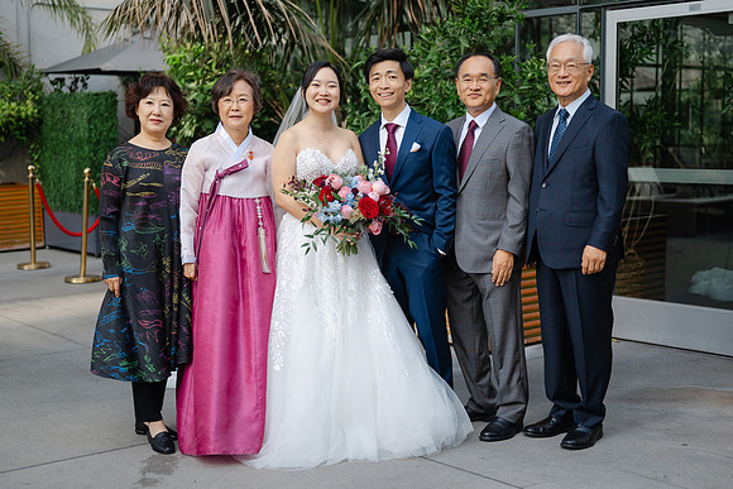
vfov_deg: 26.4
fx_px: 1042
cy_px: 244
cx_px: 366
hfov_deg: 38.8
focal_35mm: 51
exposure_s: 1/500
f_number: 2
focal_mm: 50
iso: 80
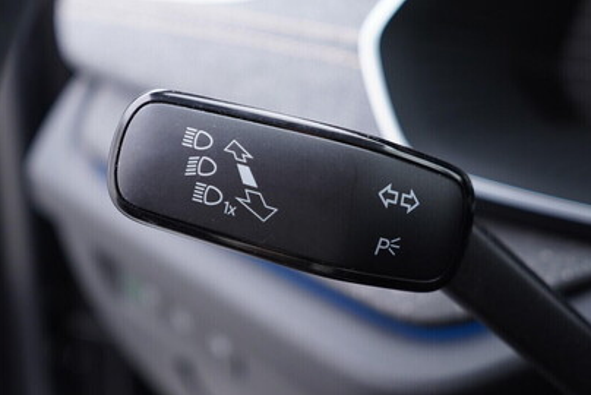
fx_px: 805
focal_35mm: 49
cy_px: 197
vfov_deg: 27.6
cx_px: 279
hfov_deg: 40.3
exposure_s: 1/40
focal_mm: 24
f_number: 2.8
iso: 200
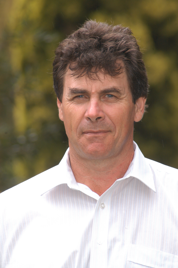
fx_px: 2786
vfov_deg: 5.5
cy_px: 134
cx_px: 89
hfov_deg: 3.7
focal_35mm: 375
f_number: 7.1
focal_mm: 250
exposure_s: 1/160
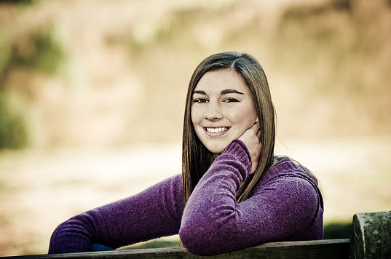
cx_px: 197
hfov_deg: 10.2
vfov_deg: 6.8
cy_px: 132
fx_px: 2196
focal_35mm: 203
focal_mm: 125
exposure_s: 1/250
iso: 100
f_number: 2.8
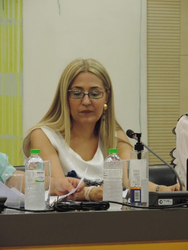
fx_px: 1991
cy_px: 125
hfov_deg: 5.4
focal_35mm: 275
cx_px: 94
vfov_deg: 7.2
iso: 800
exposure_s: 1/30
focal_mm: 49
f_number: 4.7
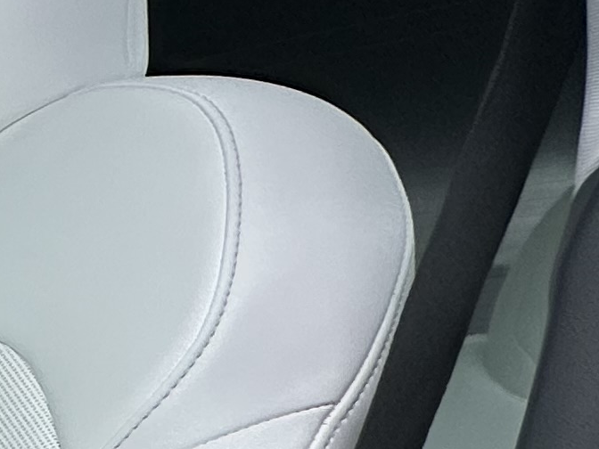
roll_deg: -7.4
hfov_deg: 12.5
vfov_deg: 16.0
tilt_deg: -3.7
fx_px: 1454
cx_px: -1078
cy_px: 687
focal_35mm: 84
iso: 40
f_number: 2.2
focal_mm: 2.22
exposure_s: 1/1667
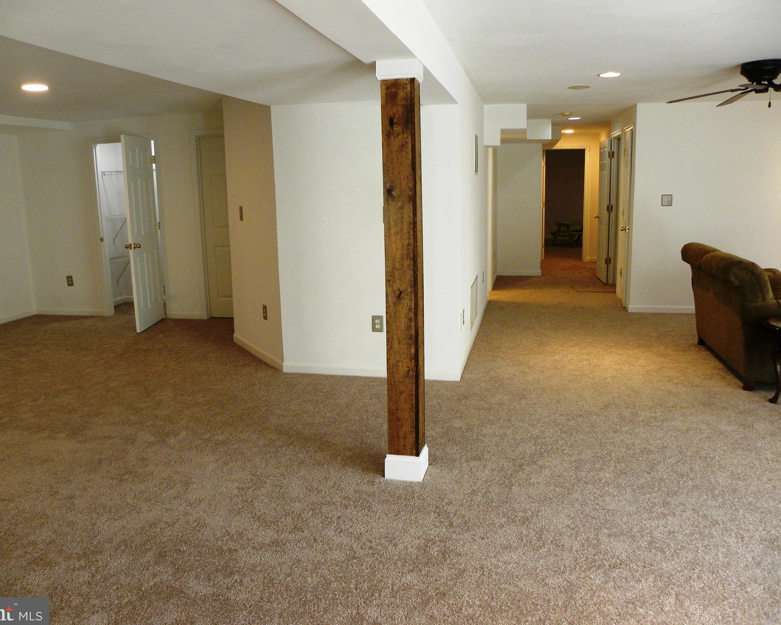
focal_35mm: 28
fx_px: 647
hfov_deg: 62.2
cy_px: 309
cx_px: 375
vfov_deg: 51.5
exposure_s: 1/72.6
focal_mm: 4.6
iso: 169
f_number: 2.8
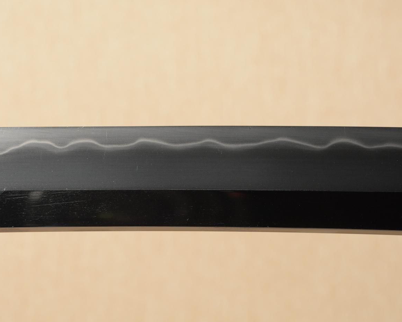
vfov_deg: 9.1
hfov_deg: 11.3
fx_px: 2023
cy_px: 161
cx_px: 184
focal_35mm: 170
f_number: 11
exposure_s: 1/2
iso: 400
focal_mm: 100
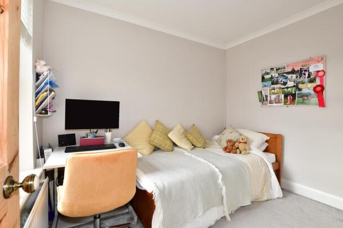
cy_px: 110
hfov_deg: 96.7
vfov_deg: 73.7
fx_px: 152
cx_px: 172
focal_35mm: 16
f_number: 7.1
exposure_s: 1/10
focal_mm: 10
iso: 100
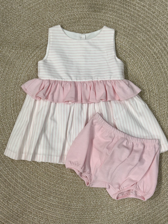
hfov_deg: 30.3
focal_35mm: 48
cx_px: 84
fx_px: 311
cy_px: 112
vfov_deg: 39.7
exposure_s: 1/100
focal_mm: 6.76
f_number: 1.78
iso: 64
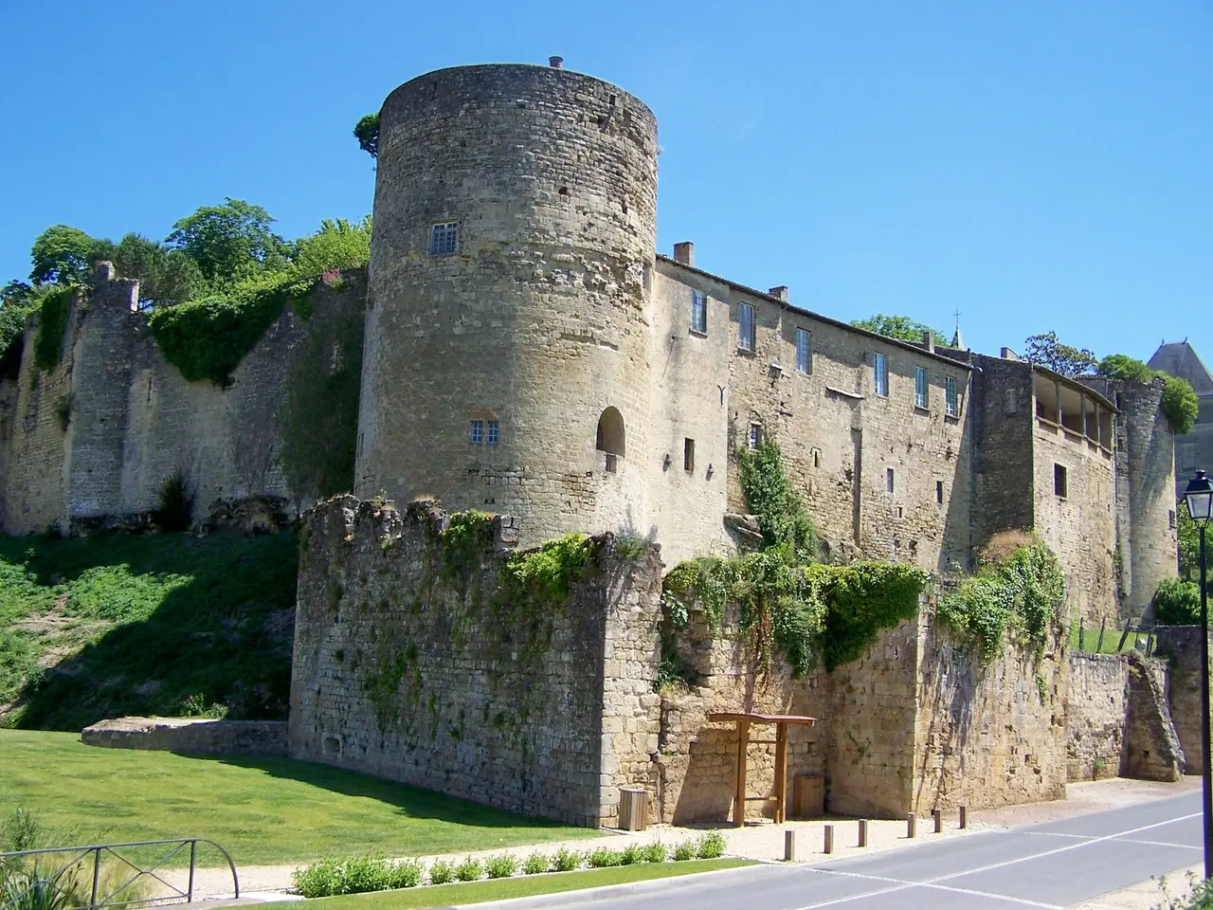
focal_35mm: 38
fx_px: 1332
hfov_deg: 49.0
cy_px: 455
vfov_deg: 37.7
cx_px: 606
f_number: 2.8
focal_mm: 6.3
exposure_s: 1/1000
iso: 80
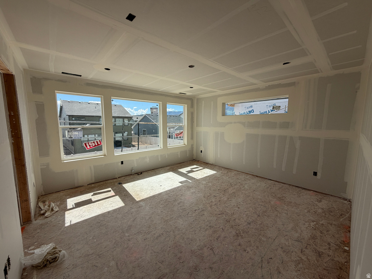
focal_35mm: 14
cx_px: 186
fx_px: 150
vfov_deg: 85.7
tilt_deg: -6.1
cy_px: 140
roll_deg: -0.2
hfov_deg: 102.1
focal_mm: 2.22
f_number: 2.2
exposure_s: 1/726
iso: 40
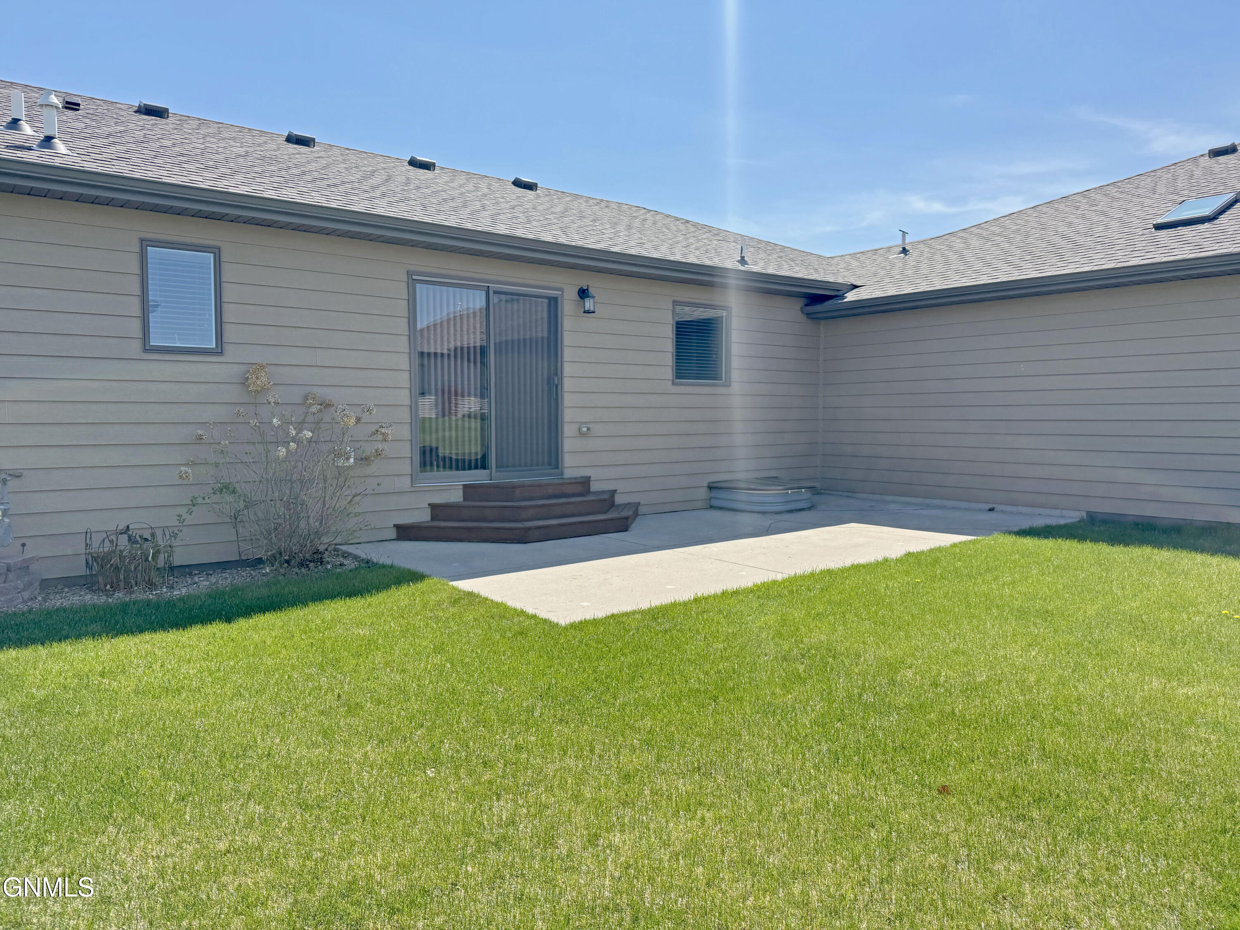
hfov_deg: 71.6
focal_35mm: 24
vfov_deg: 56.8
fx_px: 860
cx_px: 620
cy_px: 465
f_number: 1.78
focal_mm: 6.76
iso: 80
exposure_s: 1/3802
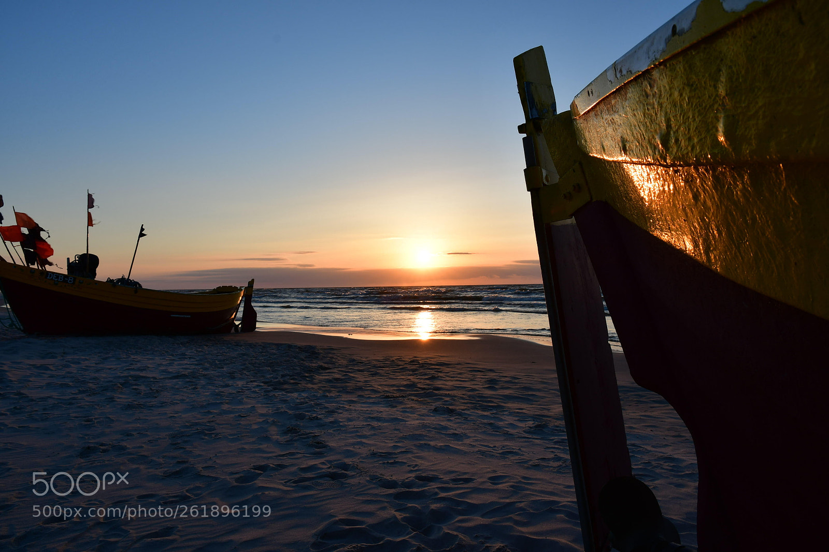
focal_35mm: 24
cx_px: 414
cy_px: 276
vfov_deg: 53.1
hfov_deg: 73.8
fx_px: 553
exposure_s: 1/125
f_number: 11
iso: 100
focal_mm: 16
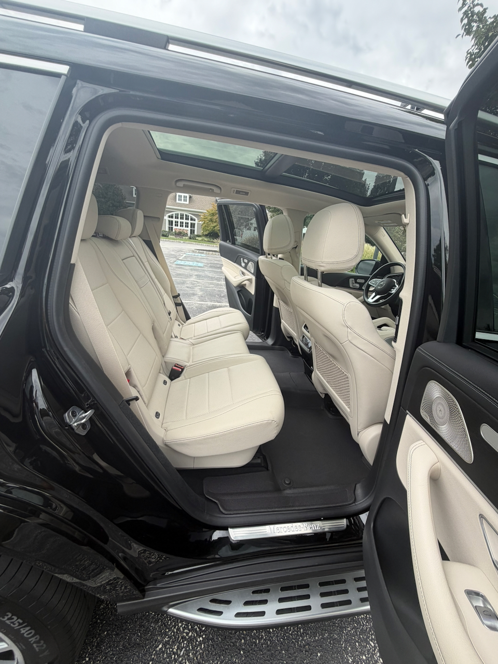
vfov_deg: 102.1
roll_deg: -7.5
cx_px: 249
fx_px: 269
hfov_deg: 85.7
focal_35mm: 14
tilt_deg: -18.2
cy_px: 332
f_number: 2.2
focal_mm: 2.22
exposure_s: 1/214
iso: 40
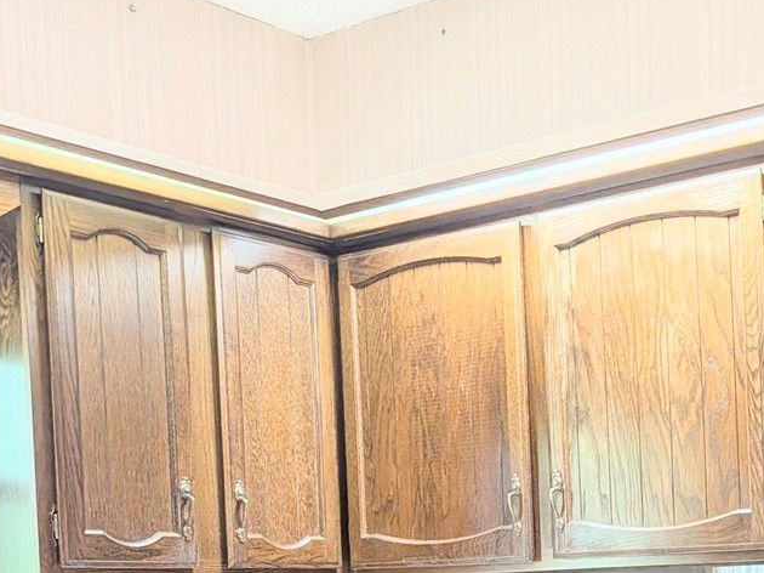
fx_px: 1346
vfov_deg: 22.5
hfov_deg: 28.0
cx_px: 902
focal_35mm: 61
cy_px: 643
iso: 23
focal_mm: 6.9
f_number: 1.68
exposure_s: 1/120
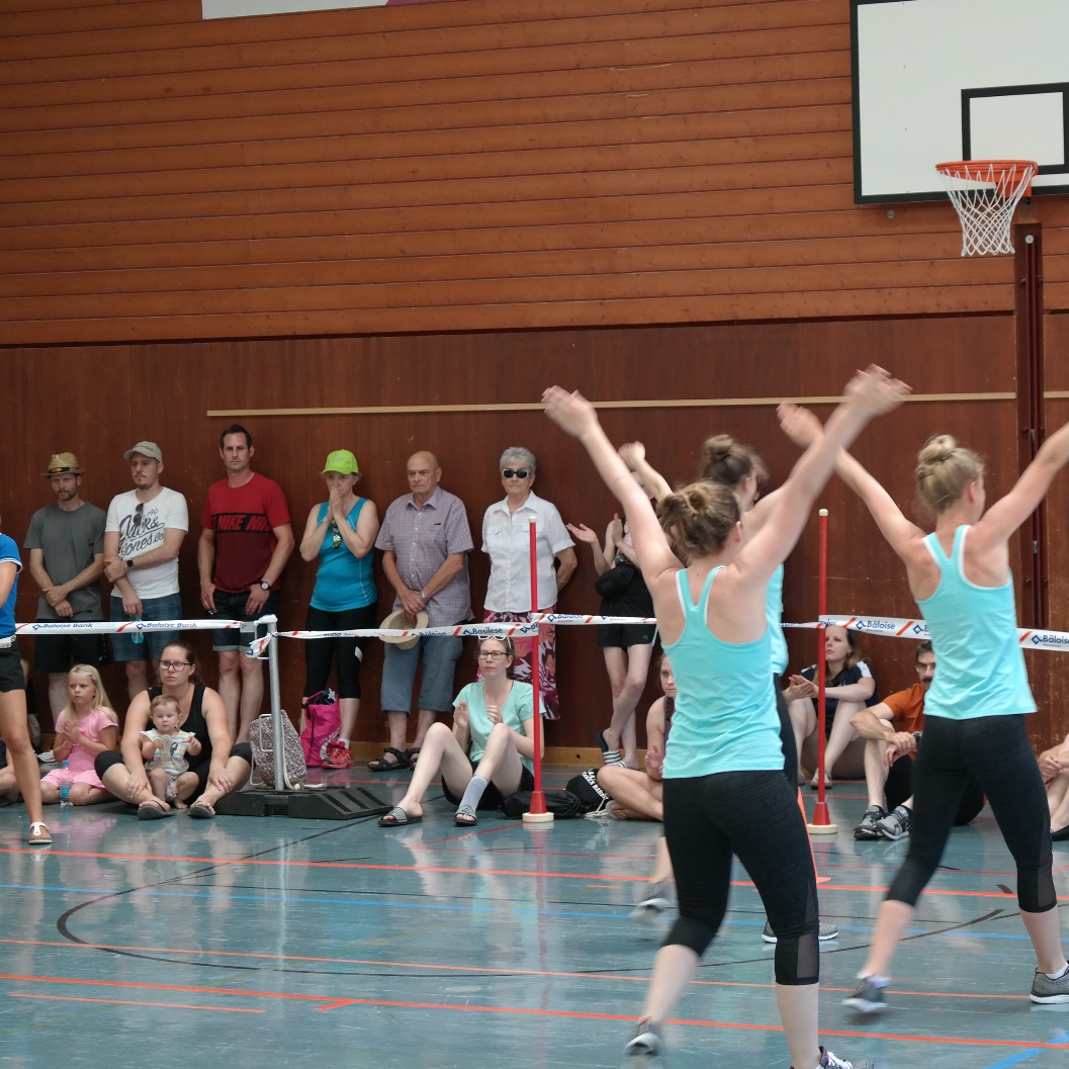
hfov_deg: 17.5
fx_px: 3459
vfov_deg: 17.6
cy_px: 535
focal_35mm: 99
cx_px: 805
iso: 400
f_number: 4
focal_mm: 50
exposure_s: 1/80
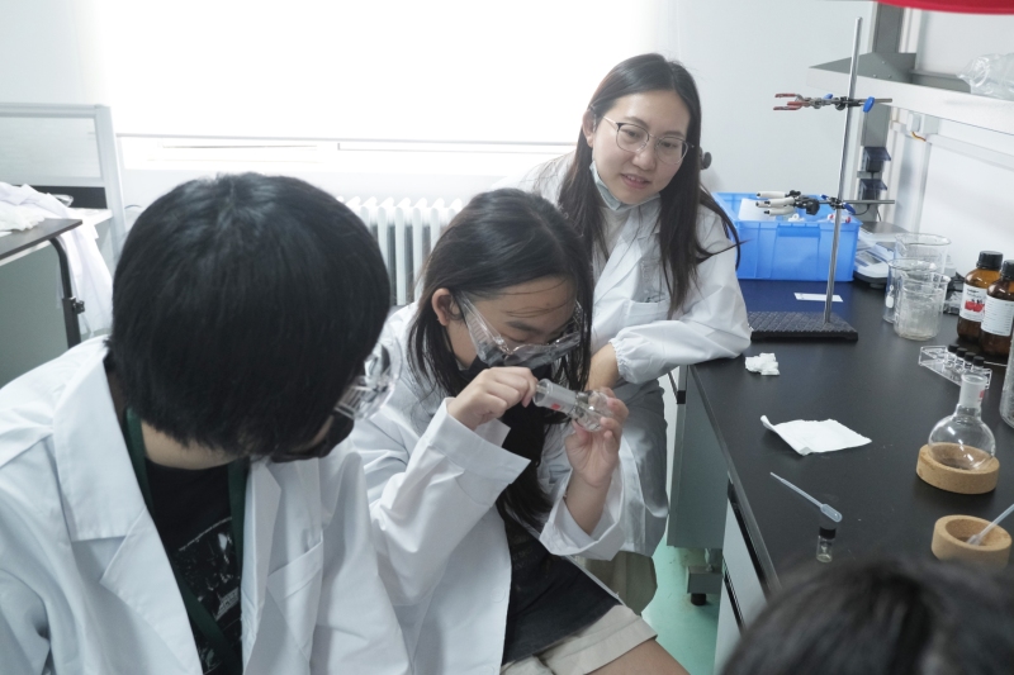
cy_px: 338
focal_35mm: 33
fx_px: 929
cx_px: 507
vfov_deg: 40.0
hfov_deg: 57.2
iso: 1600
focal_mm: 22.1
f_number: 4.2
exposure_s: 1/160
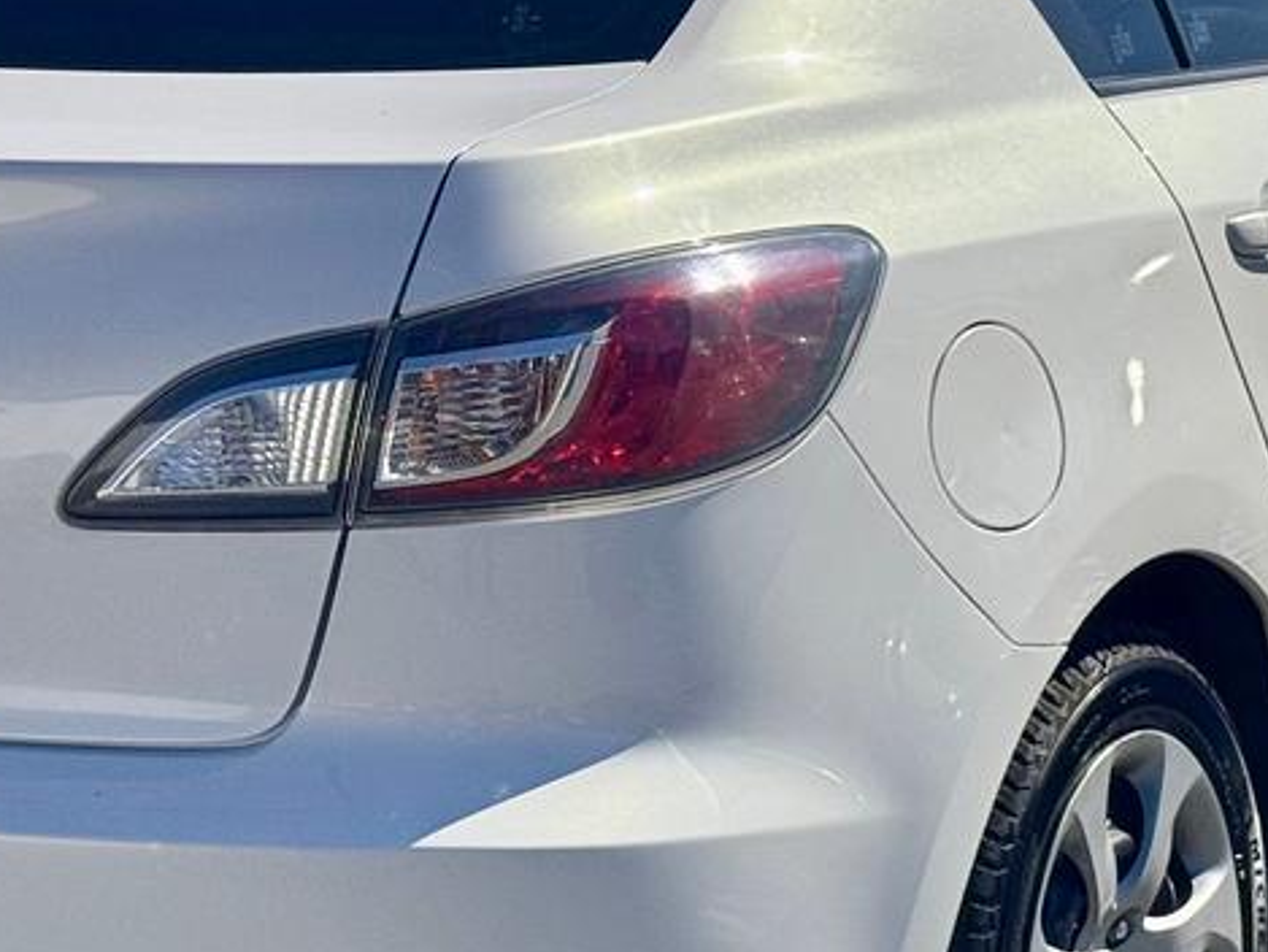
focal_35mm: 131
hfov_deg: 15.0
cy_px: 400
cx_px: 481
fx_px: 4800
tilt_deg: -8.3
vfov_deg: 11.3
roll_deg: -0.8
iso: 64
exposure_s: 1/7092
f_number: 1.78
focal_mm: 6.76
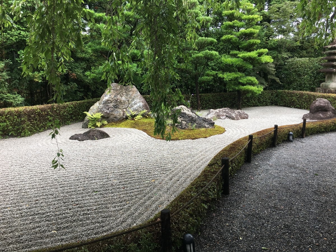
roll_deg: +1.2
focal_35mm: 29
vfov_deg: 48.2
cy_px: 126
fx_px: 281
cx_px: 168
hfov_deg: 61.7
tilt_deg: -9.6
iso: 25
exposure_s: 1/295
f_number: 2.2
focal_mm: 4.15
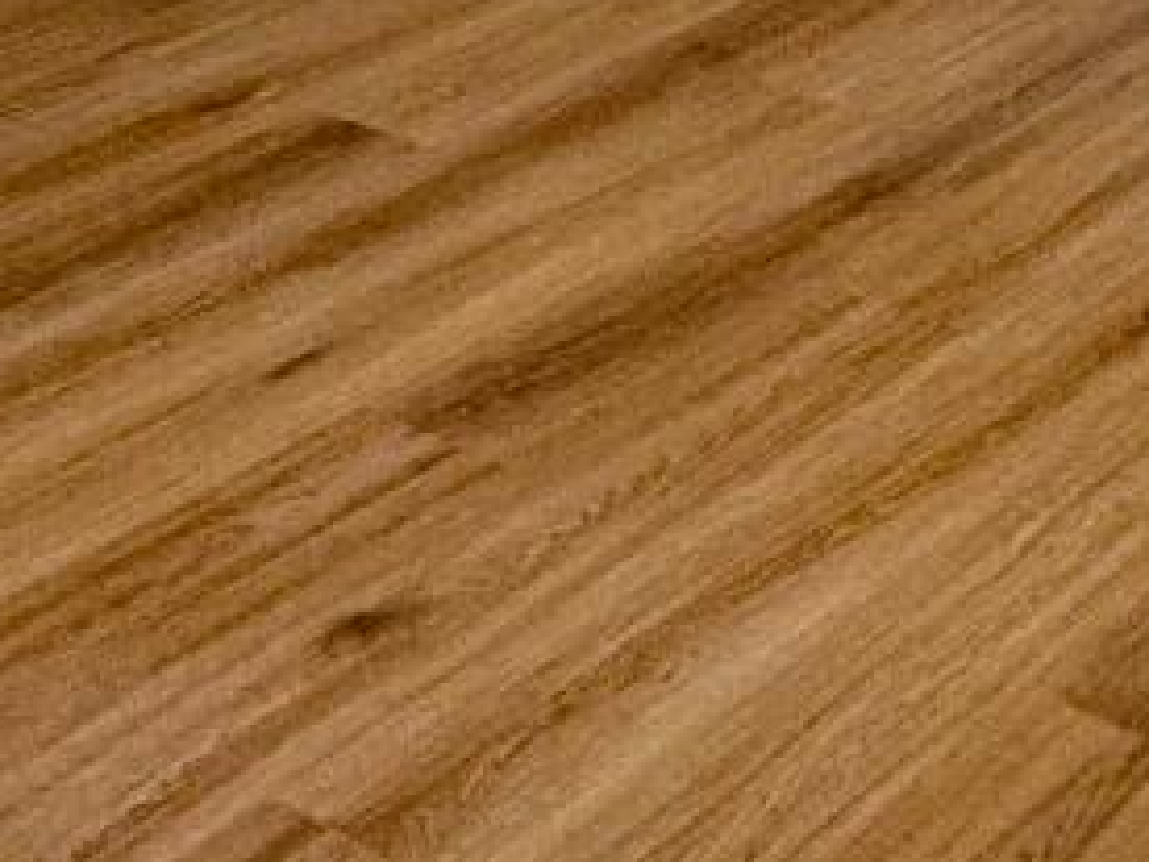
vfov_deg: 15.0
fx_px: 2523
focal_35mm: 76
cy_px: -964
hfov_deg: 22.3
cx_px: 1590
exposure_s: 1/120
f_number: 2.2
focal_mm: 2.22
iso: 160
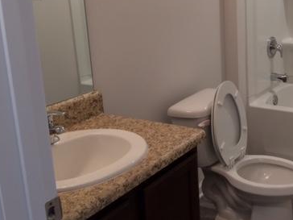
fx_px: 432
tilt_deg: -16.2
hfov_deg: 35.7
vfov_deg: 28.3
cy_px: 68
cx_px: 251
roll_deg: +1.1
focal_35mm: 51
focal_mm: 4.15
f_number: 2.2
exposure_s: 1/30
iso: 50
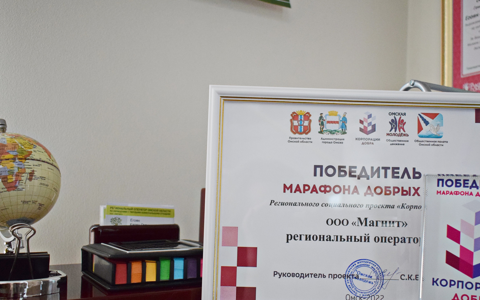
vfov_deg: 32.6
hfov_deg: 50.3
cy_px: 189
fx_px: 510
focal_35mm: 39
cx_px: 269
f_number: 3.8
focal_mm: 20
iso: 2500
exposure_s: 1/500
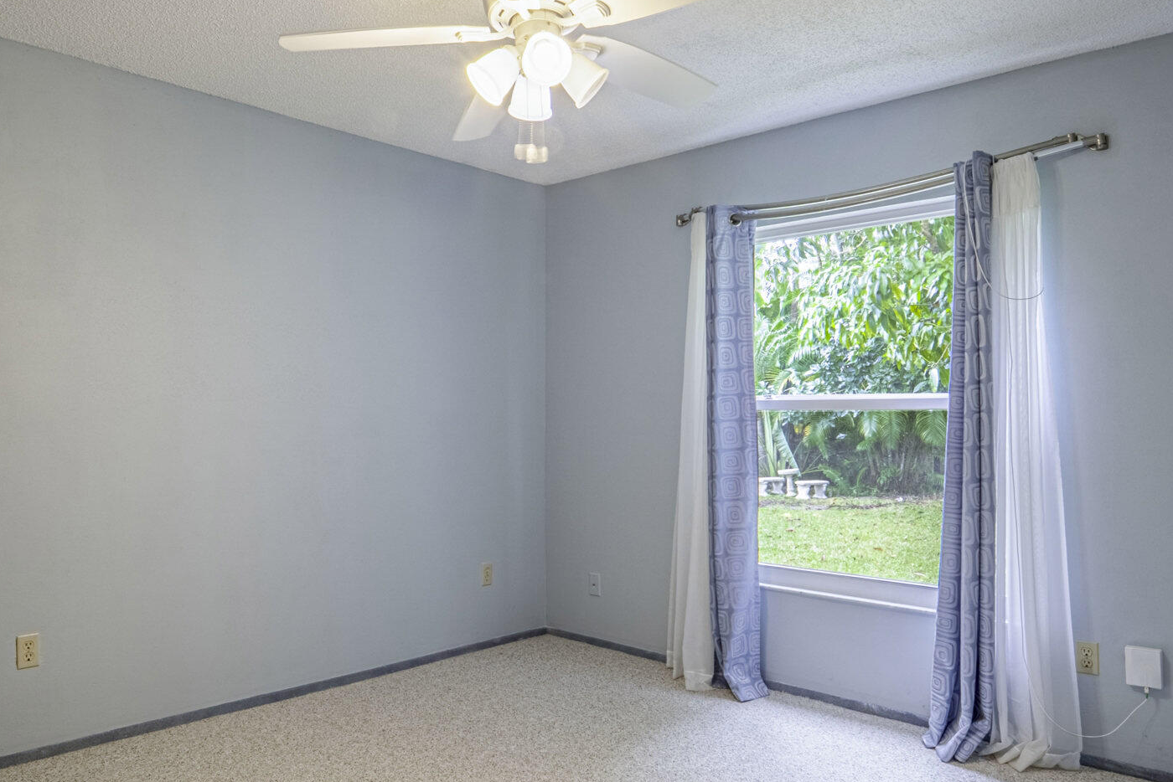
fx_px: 815
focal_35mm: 25
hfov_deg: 71.4
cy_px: 431
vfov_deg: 51.2
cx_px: 539
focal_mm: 14
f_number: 22
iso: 400
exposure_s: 1/20
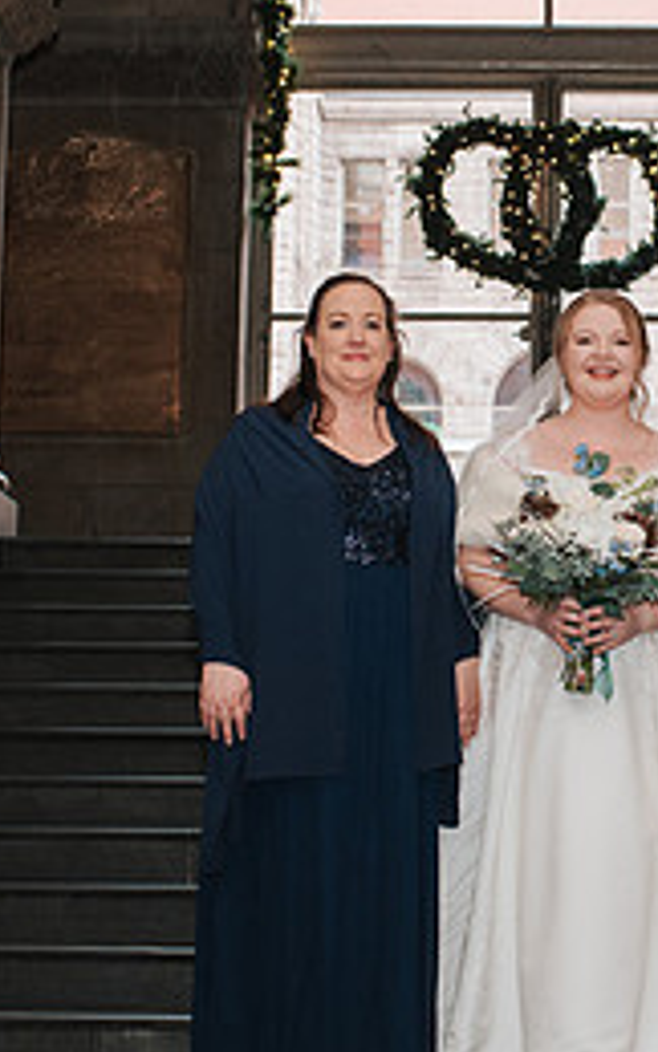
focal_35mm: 95
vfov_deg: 21.9
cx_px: 590
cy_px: 492
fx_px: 2724
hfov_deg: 13.7
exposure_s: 1/200
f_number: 3.5
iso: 1000
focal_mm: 35
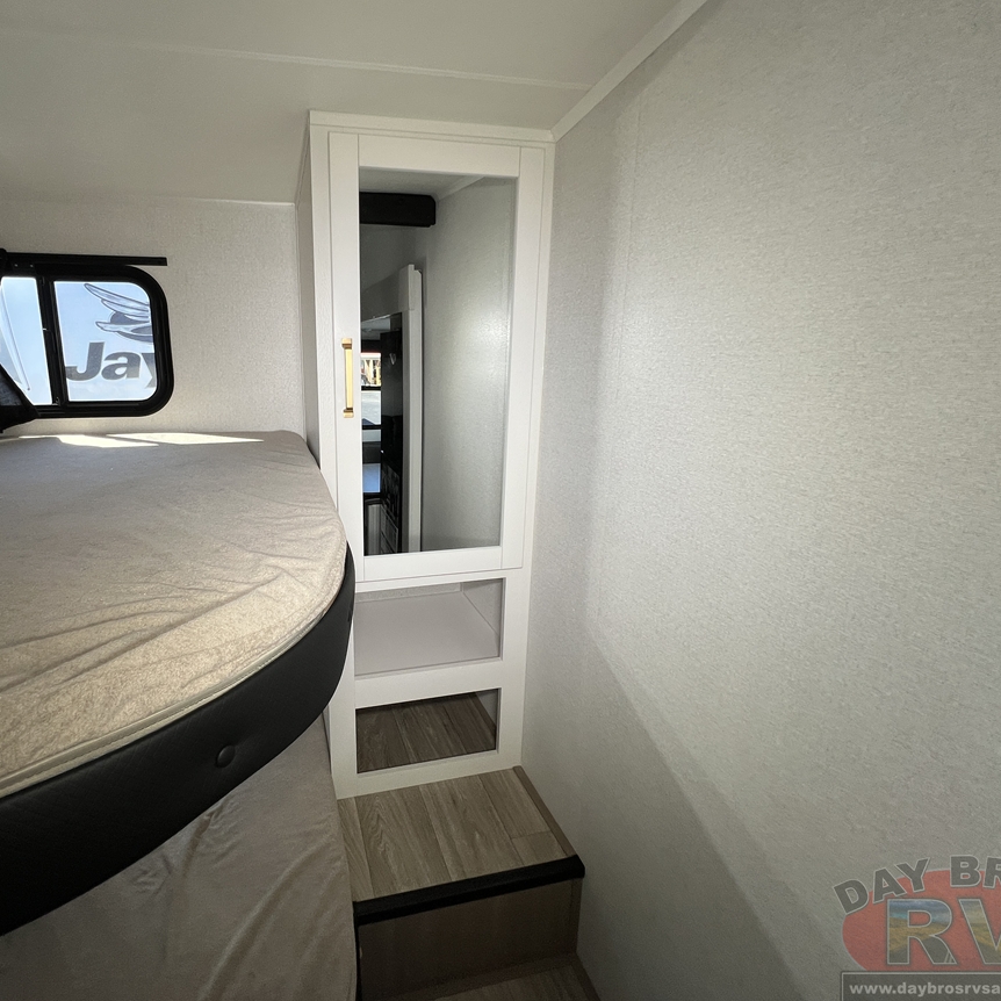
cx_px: 395
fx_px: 523
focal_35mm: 16
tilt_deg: -15.6
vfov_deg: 87.4
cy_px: 483
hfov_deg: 86.2
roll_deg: +1.4
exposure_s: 1/99
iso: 50
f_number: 1.8
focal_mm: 1.57
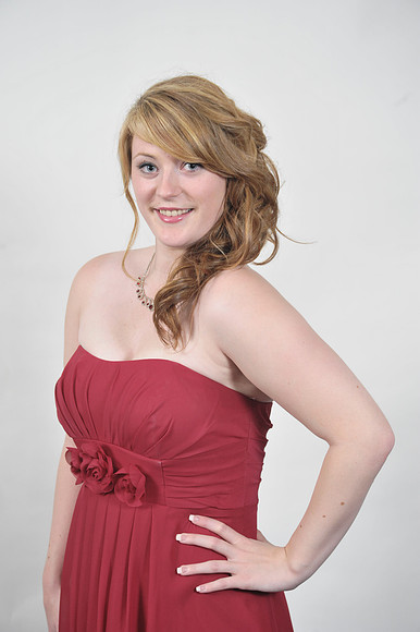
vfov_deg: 28.1
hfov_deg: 18.9
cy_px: 316
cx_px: 210
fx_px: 1261
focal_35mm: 72
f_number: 7.1
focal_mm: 72
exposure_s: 1/160
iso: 1000
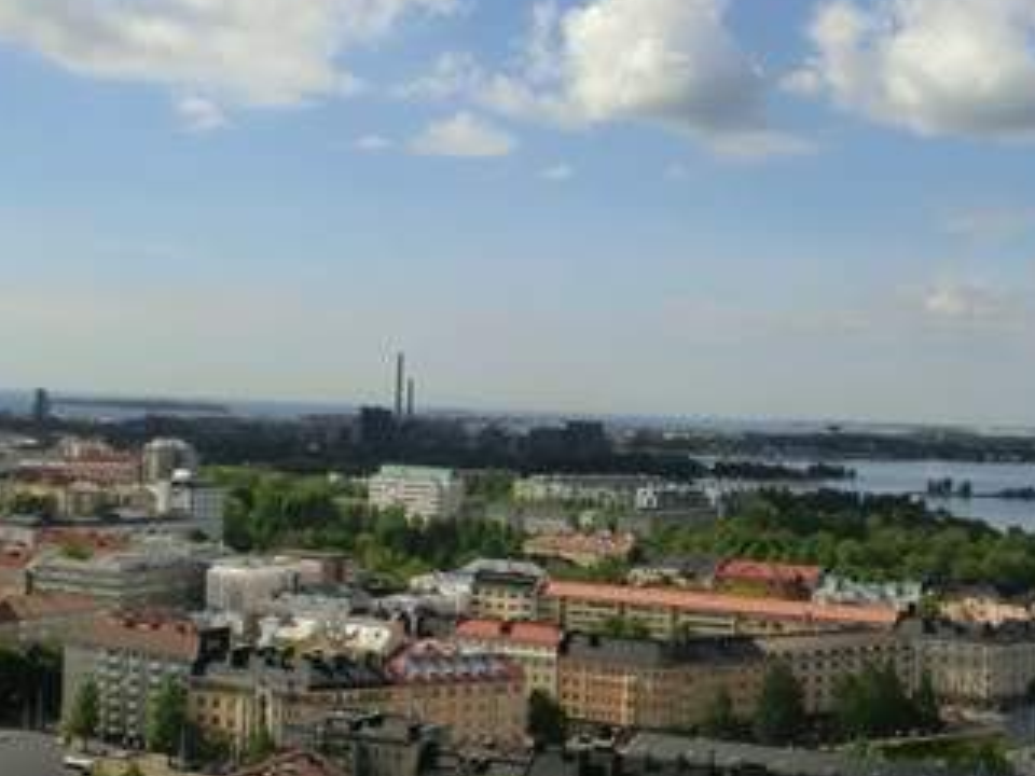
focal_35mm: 52
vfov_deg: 28.0
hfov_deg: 36.8
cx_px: 456
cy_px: 310
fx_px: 1555
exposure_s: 1/250
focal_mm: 4.65
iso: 64
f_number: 7.8
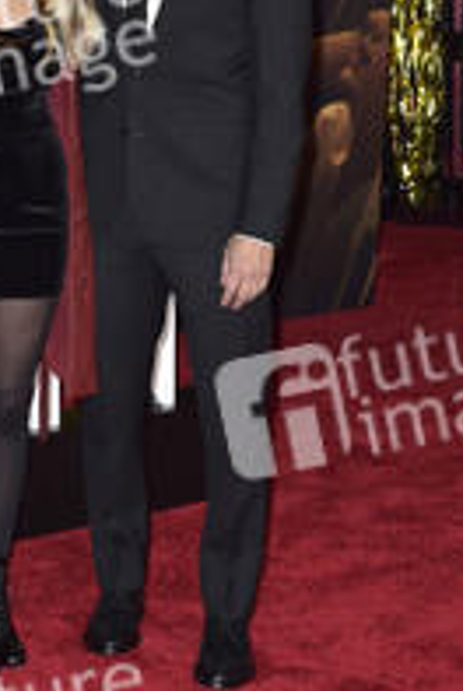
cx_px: 79
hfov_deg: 9.7
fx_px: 2730
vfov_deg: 14.4
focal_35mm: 142
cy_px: 221
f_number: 6.3
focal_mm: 70
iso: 640
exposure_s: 1/250
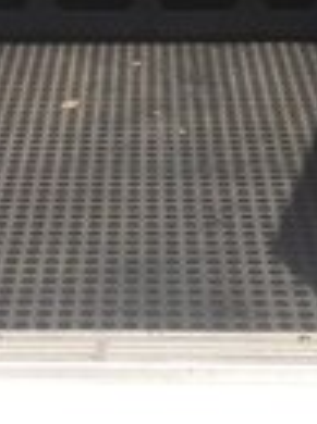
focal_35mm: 111
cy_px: -134
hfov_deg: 13.3
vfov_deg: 16.7
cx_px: 95
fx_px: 1360
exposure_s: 1/942
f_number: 2.2
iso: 32
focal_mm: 4.15
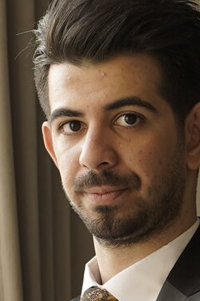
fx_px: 5146
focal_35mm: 617
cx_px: -2
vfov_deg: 3.3
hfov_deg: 2.2
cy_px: 406
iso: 200
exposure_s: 1/125
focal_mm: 85
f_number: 2.8
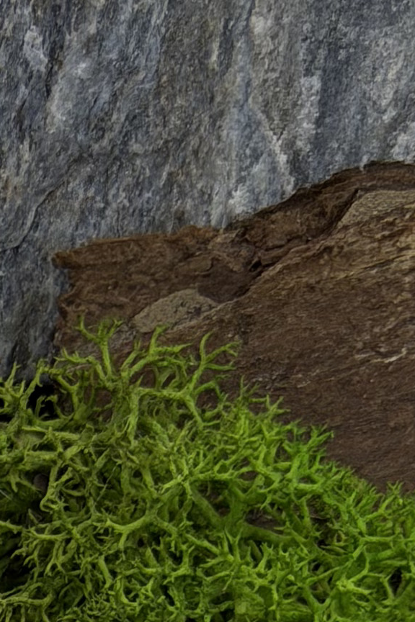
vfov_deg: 8.3
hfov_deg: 5.7
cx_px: -529
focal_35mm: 233
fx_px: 4029
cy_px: 1353
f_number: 1.78
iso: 100
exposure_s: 1/72
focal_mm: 6.76
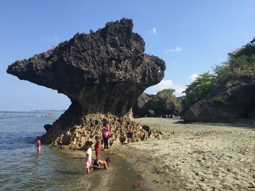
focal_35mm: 29
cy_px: 96
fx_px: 214
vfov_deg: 48.2
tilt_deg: +4.7
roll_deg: -2.7
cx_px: 128
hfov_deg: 61.7
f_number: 2.2
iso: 32
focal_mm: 4.15
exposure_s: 1/1130
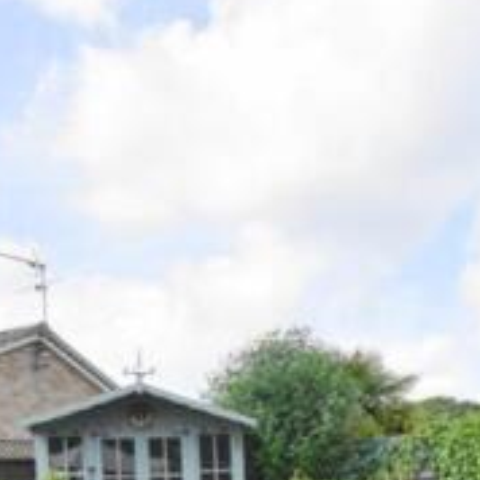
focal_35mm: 47
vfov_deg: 31.3
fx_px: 737
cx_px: 337
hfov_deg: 35.5
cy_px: 551
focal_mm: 10
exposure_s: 1/250
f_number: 8
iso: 125
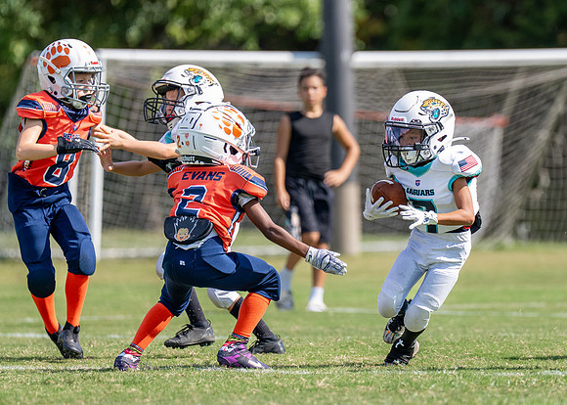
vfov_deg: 3.3
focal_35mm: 442
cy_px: 207
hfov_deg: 4.6
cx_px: 454
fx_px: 7120
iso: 160
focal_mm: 200
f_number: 2.8
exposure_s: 1/2500
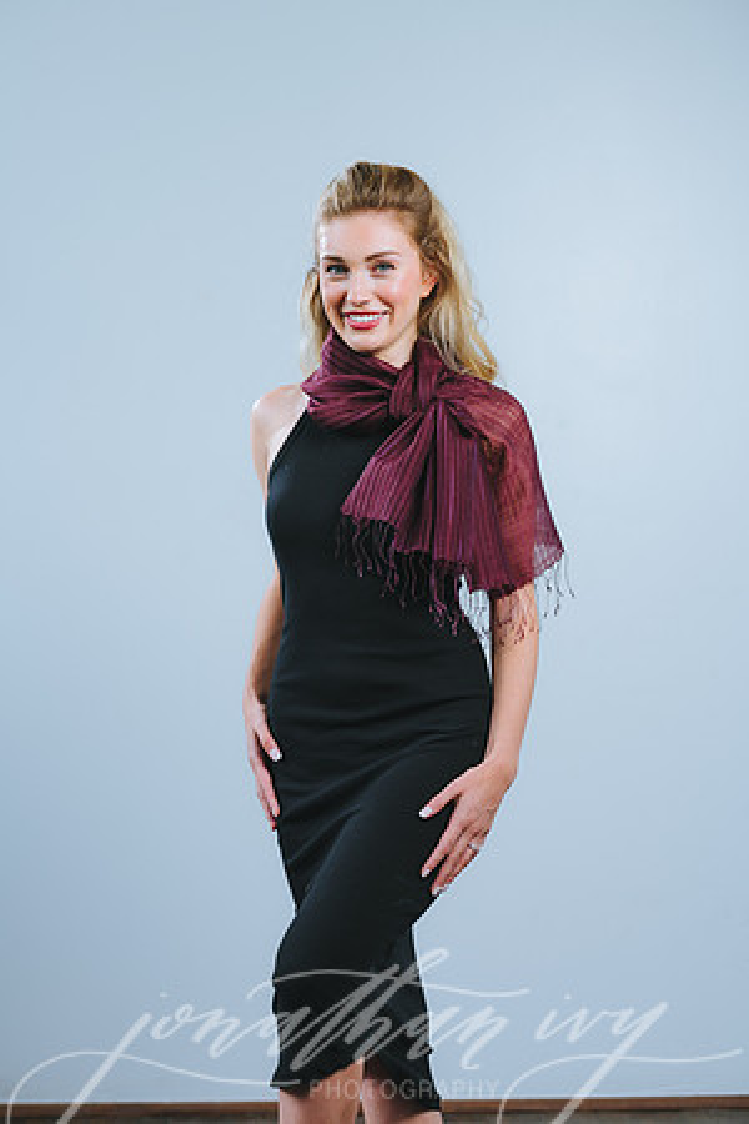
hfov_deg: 16.1
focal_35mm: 85
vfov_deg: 23.9
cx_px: 374
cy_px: 562
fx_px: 2653
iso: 100
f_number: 4
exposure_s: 1/200
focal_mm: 85
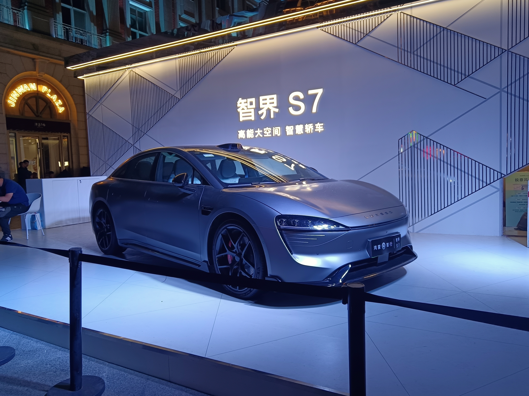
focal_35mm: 27
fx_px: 413
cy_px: 198
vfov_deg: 51.4
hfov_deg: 65.3
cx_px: 264
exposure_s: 1/50
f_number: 1.9
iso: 190
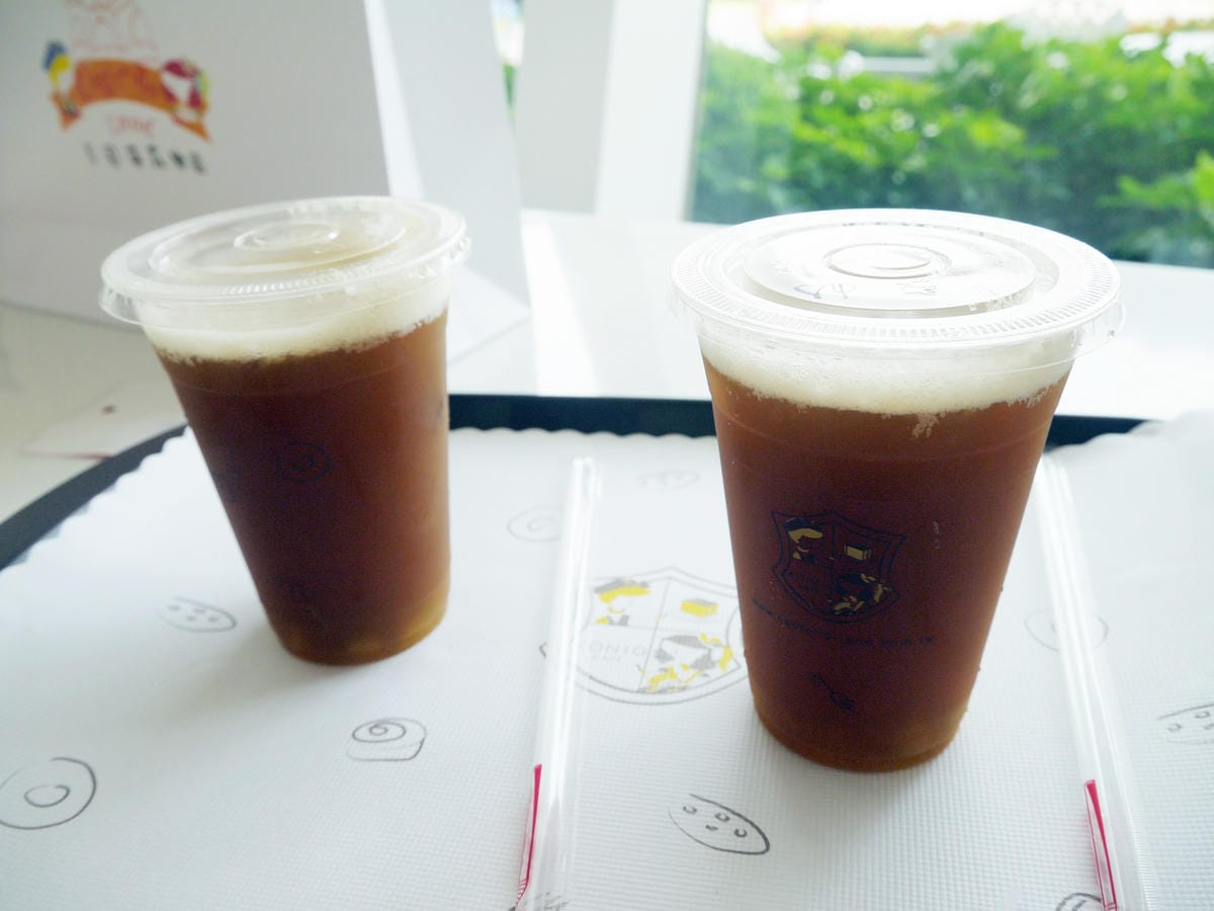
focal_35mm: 28
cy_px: 456
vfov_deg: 49.7
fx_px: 982
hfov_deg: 63.4
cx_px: 607
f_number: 5
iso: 160
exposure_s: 1/200
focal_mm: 14
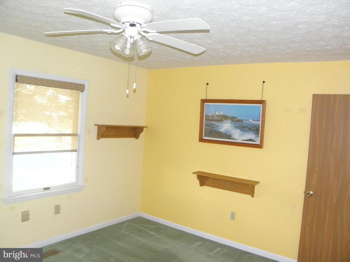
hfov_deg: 63.4
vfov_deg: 49.7
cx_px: 175
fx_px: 283
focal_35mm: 28
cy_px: 131
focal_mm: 5
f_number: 3.5
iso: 400
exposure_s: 1/30
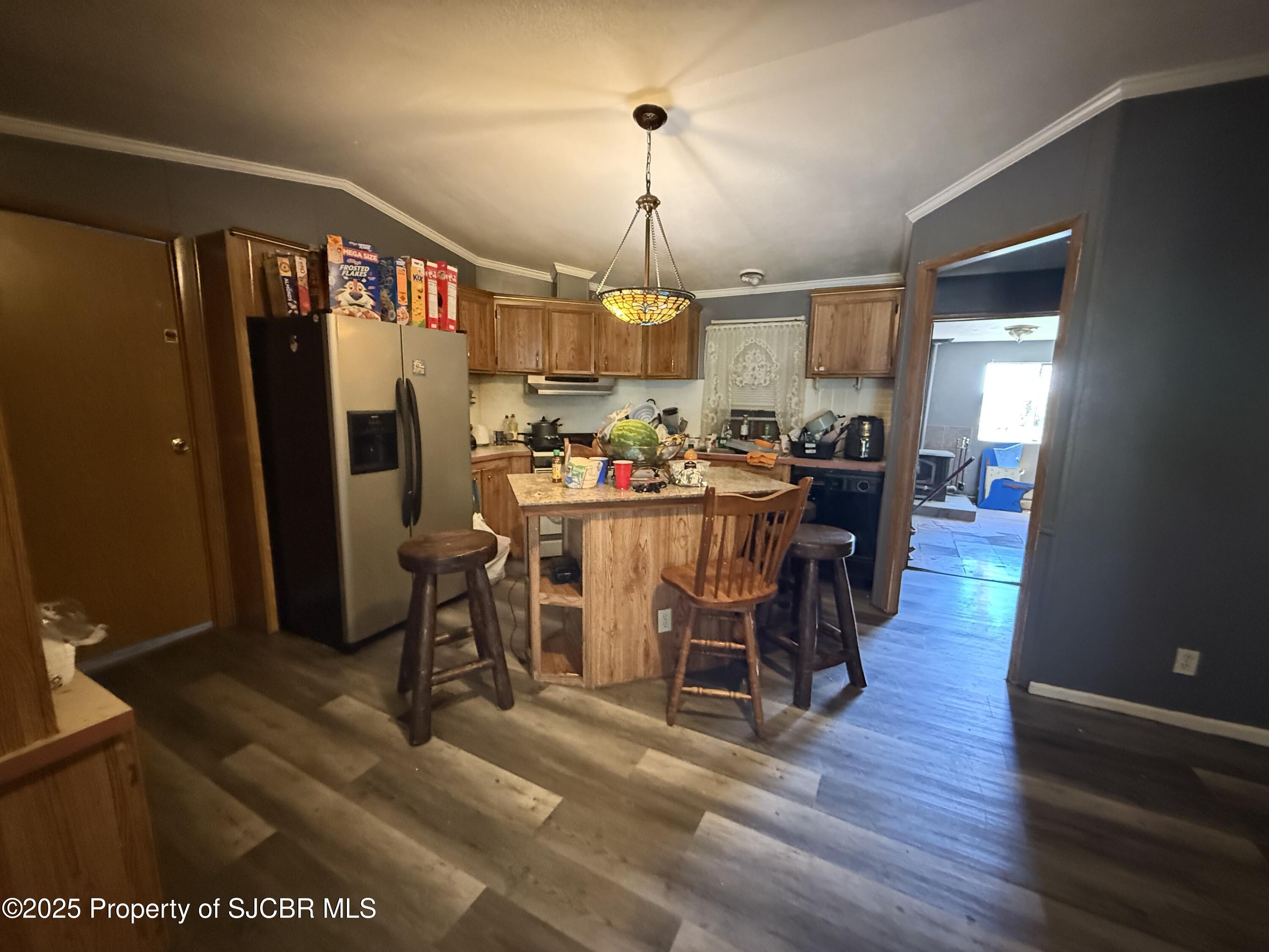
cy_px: 476
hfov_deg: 102.1
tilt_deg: -8.4
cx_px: 634
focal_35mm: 14
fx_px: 513
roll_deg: -0.4
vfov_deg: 85.7
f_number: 2.2
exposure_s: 1/40
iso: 1250
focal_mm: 2.22
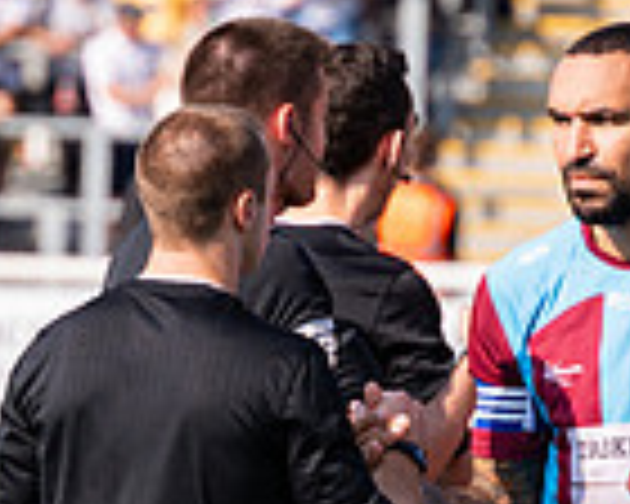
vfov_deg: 2.1
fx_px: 13723
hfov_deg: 2.6
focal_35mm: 736
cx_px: 766
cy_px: 543
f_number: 4
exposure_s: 1/1600
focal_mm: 145
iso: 200
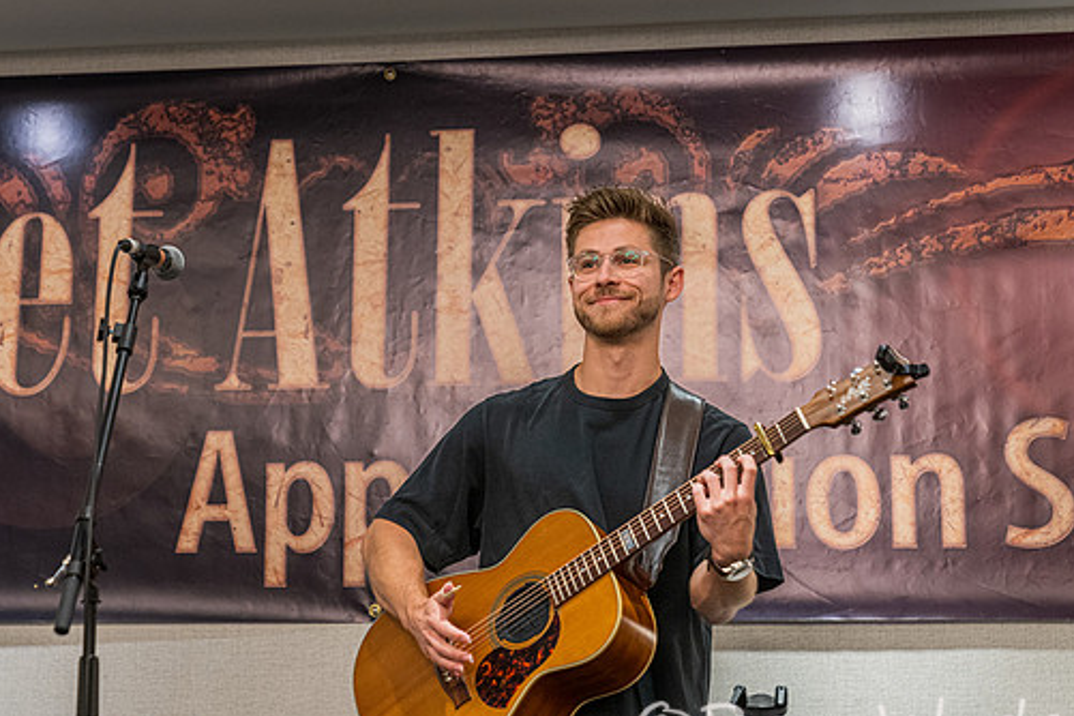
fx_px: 2416
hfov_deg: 25.0
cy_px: 374
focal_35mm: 81
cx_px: 484
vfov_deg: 16.9
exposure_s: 1/160
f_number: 4
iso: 2500
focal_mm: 70
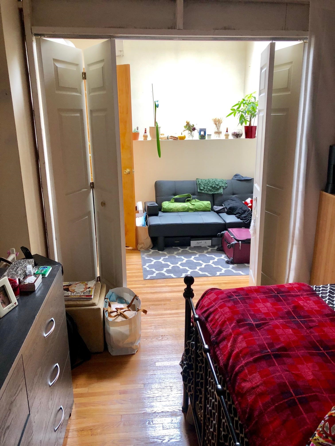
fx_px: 361
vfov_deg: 63.4
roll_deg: +0.8
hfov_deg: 49.7
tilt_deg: -15.2
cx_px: 168
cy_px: 223
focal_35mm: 28
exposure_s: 1/30
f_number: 1.8
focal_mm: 4
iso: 32
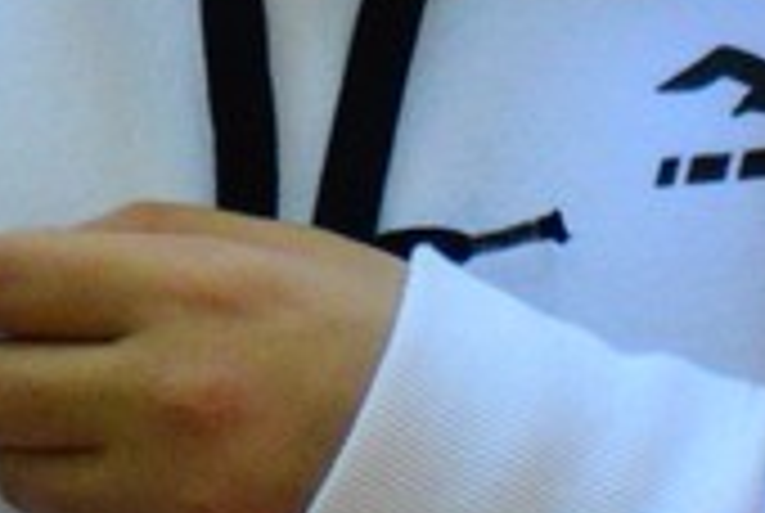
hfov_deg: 3.3
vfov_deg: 2.2
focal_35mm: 631
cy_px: -547
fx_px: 13432
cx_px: -40
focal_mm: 70
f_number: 4
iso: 3200
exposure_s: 1/500
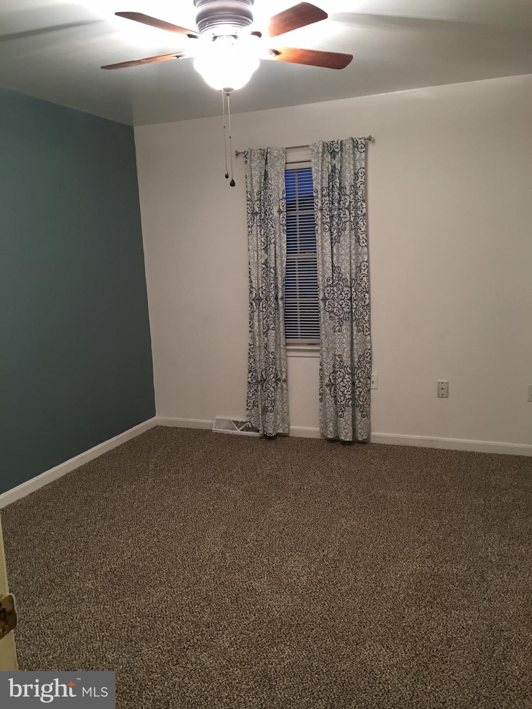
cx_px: 266
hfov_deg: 48.2
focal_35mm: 29
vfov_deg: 61.7
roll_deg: +2.7
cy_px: 354
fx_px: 594
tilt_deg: -8.2
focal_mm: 4.15
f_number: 2.2
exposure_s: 1/4
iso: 50
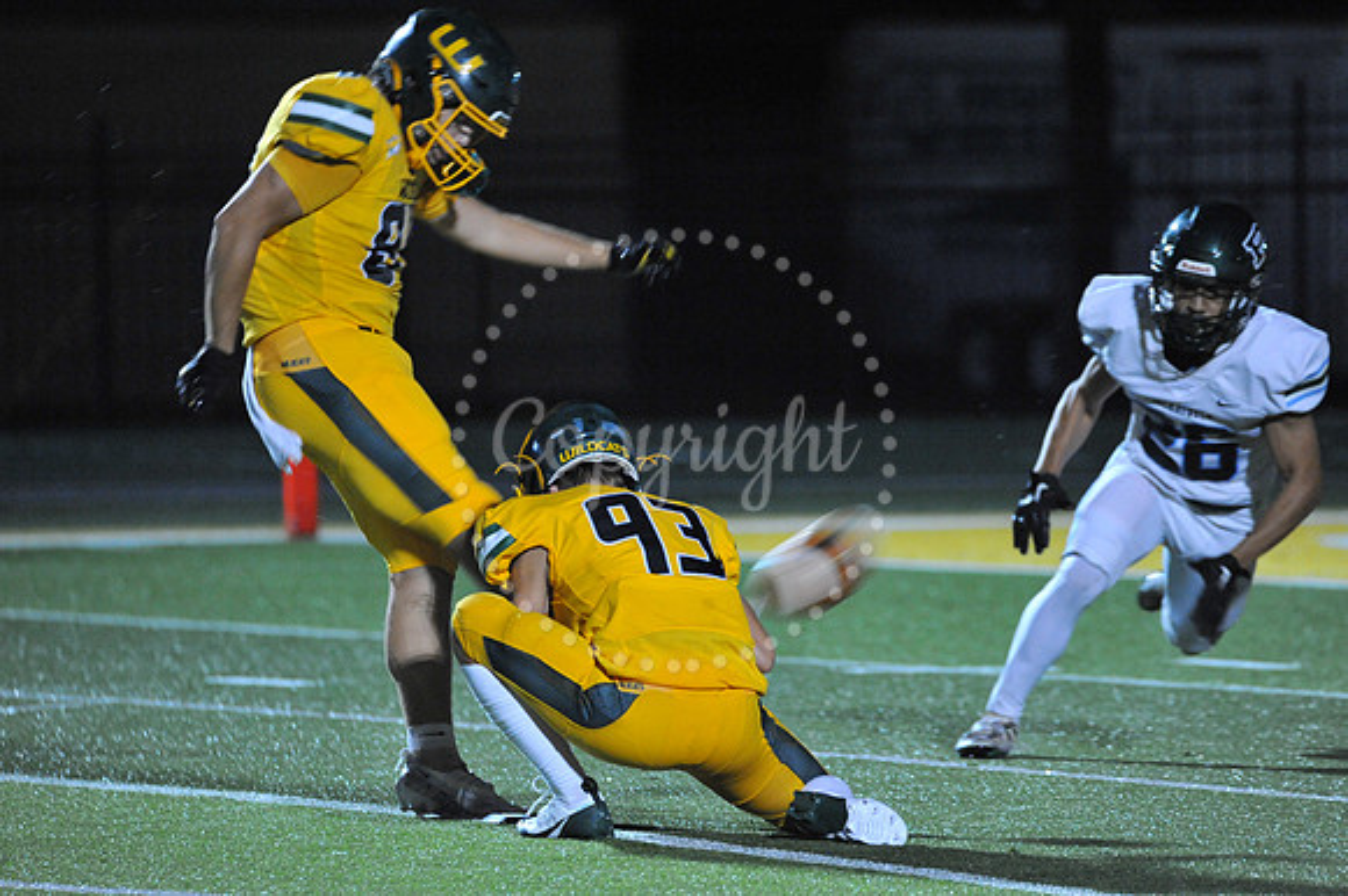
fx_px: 14969
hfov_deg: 5.2
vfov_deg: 3.4
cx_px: 674
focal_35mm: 400
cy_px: 448
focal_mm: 400
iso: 6400
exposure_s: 1/200
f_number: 6
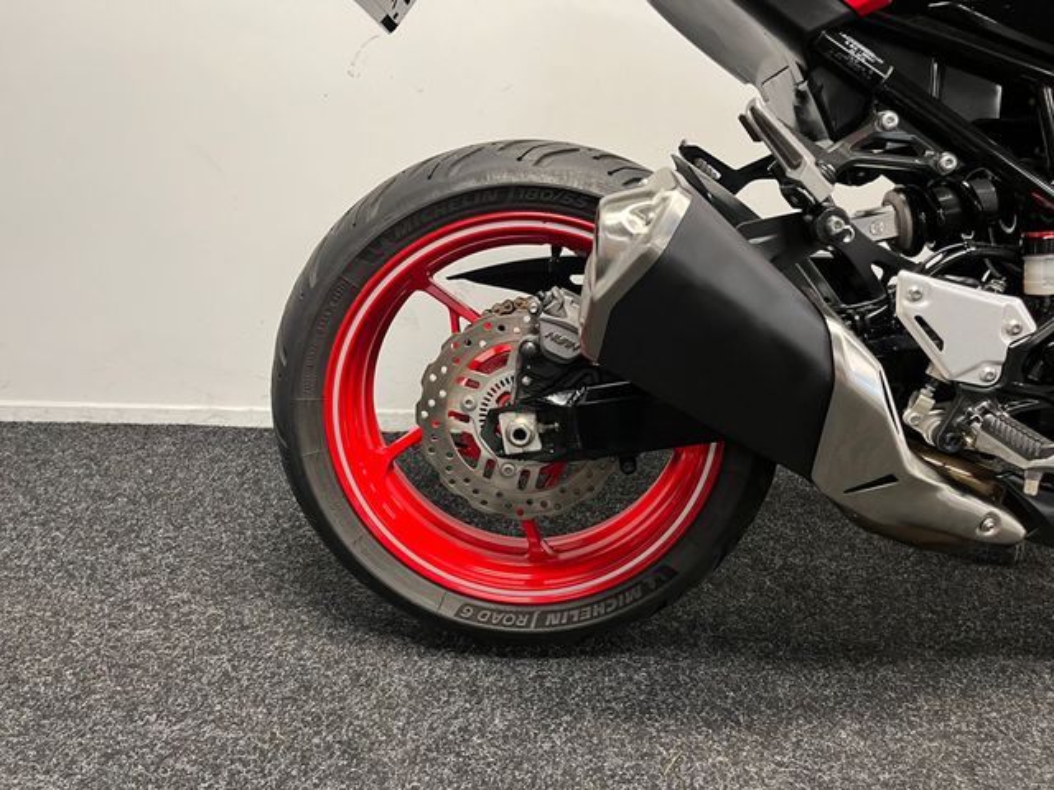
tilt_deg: -19.7
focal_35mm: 26
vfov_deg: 53.1
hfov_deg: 67.3
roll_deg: -0.7
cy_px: 395
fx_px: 792
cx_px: 527
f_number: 1.6
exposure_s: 1/50
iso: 200
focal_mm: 5.1
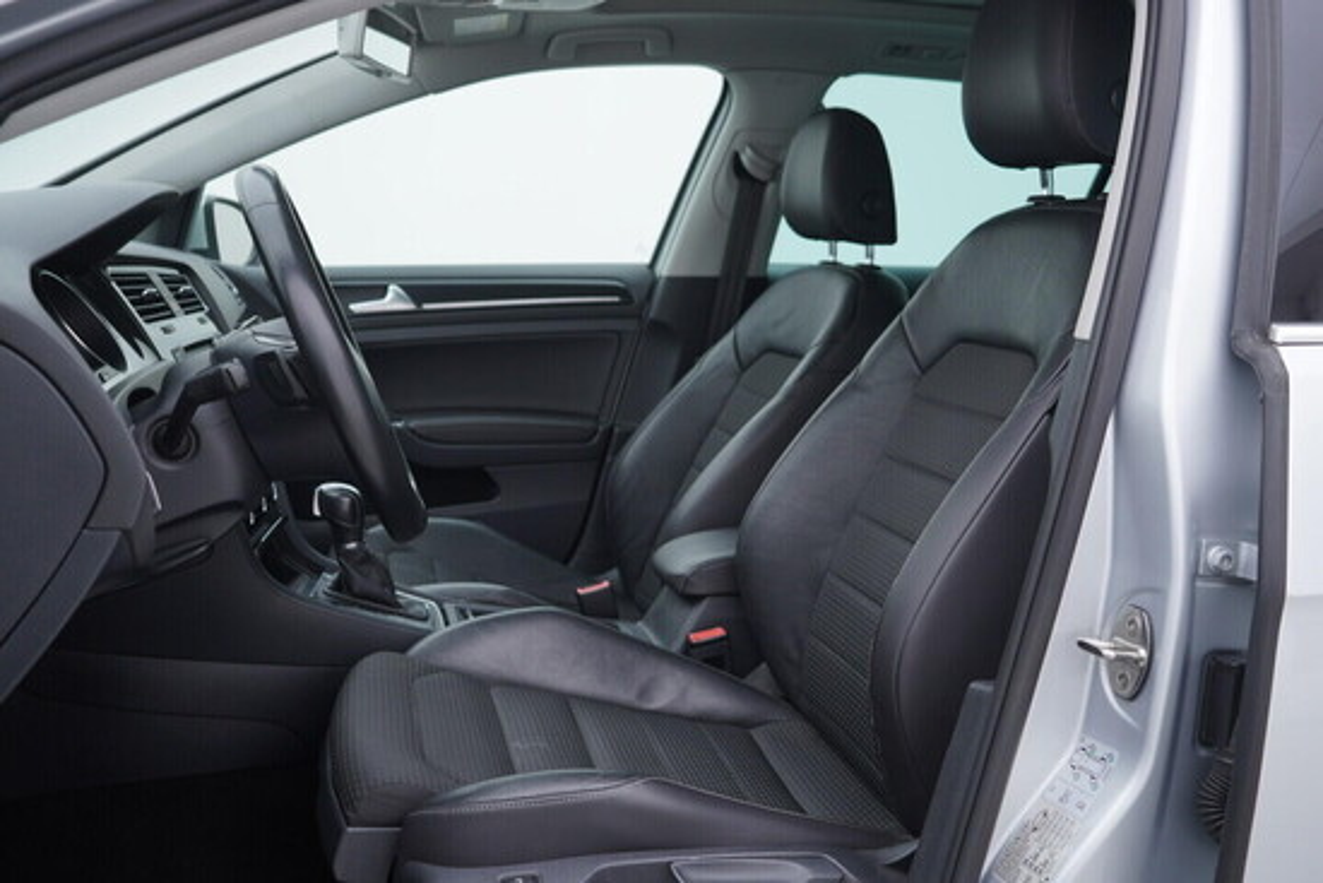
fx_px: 1323
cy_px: 442
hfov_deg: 53.1
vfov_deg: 36.9
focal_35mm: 36
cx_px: 662
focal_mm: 24
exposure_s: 1/50
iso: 125
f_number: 3.2
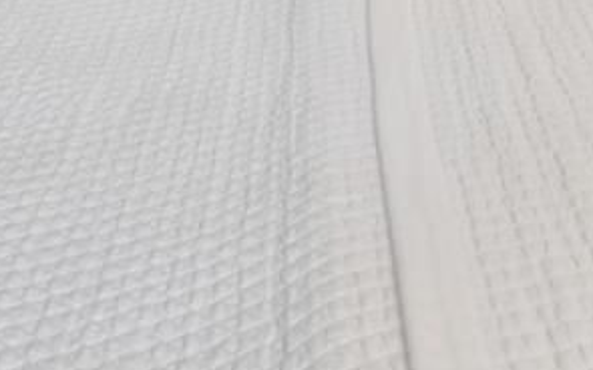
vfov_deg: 13.8
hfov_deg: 21.8
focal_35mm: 83
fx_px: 1341
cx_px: -235
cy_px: -314
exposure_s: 1.3
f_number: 8
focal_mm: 10
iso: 100
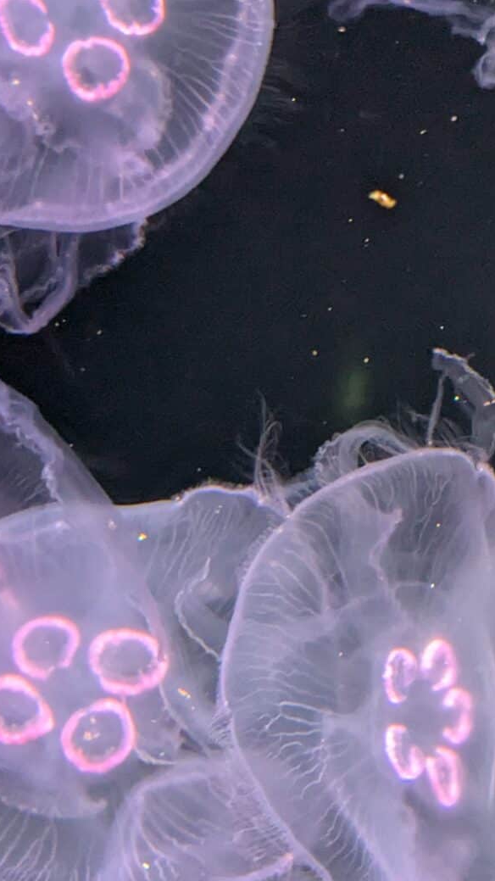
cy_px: 433
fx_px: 1354
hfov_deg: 20.7
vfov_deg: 36.0
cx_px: 266
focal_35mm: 58
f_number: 1.73
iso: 1186
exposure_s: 1/99.9
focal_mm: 4.38
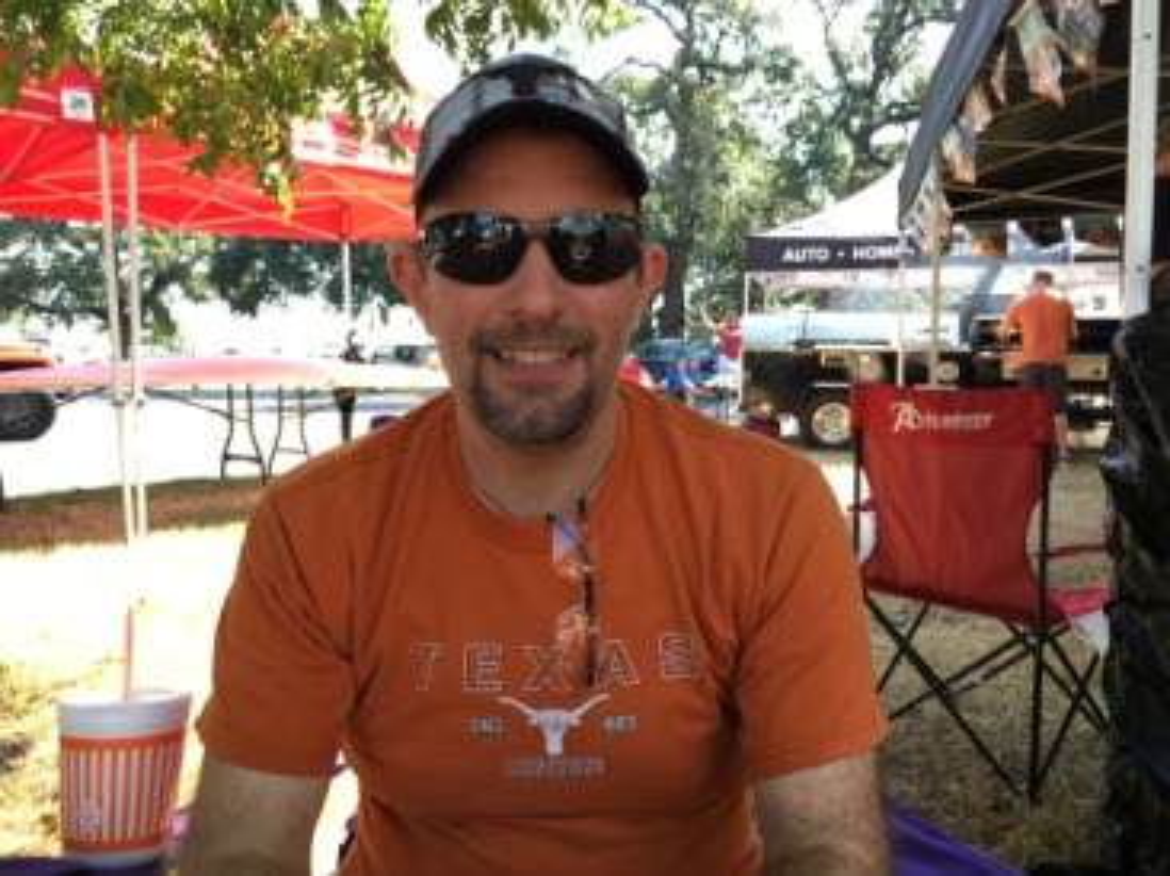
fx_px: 980
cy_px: 438
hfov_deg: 61.7
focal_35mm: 29
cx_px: 585
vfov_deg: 48.2
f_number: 2.2
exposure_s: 1/120
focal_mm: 4.15
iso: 25
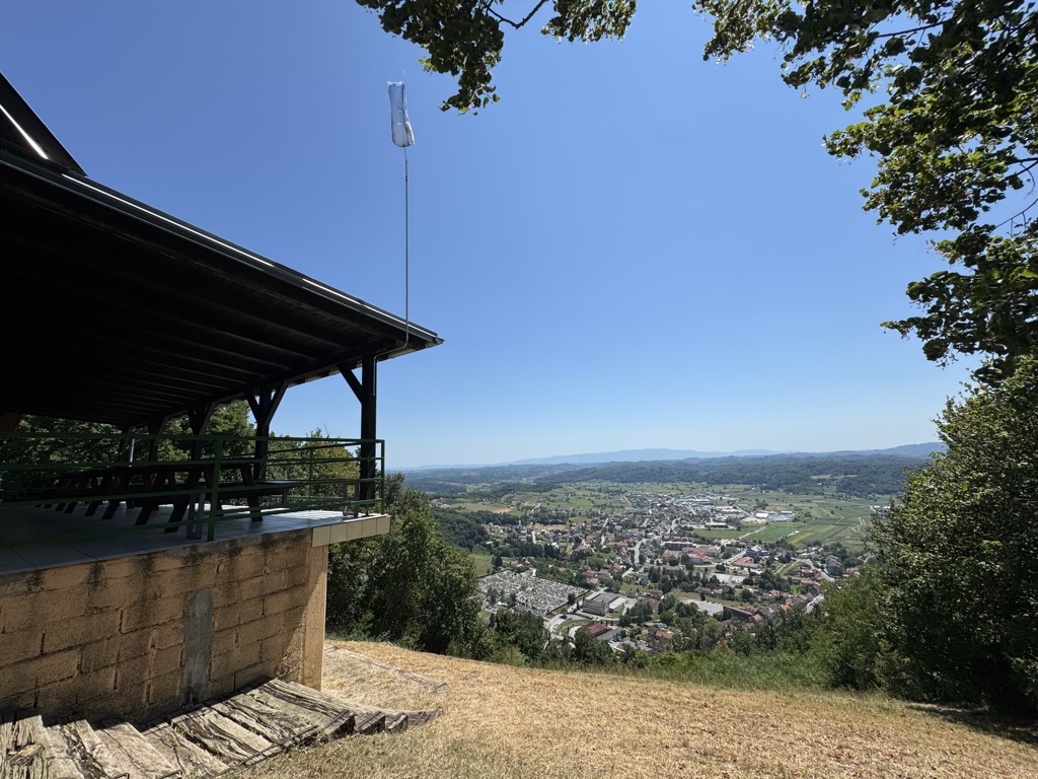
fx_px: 420
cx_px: 519
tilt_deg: +10.2
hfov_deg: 102.1
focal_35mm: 14
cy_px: 390
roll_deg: +2.6
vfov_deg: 85.7
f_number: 2.2
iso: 40
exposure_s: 1/2985
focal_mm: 2.22
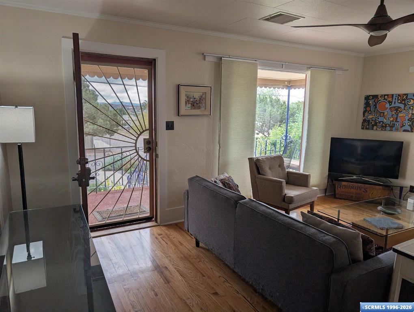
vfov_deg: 56.9
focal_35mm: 24
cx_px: 207
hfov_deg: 71.5
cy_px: 156
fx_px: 287
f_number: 1.68
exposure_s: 1/184
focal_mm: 6.9
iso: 23
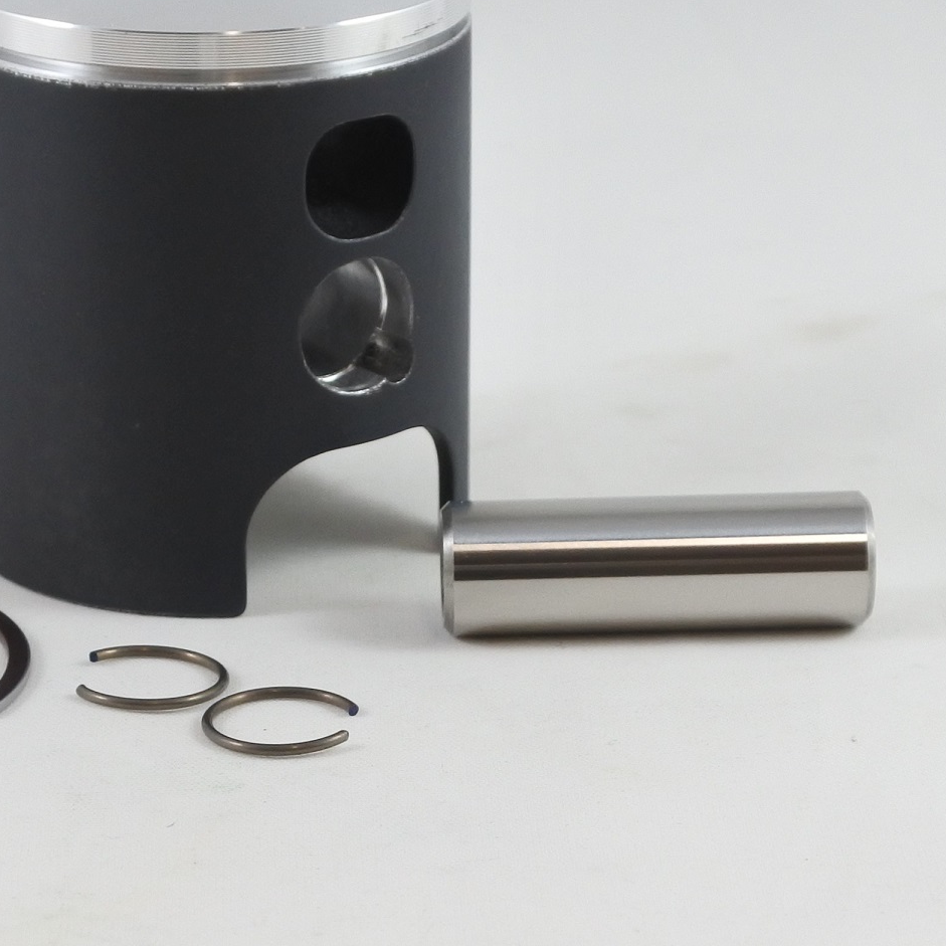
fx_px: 2659
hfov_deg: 20.0
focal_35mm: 86
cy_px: 321
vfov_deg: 20.1
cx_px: 232
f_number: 4.5
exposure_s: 1/125
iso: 450
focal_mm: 17.2
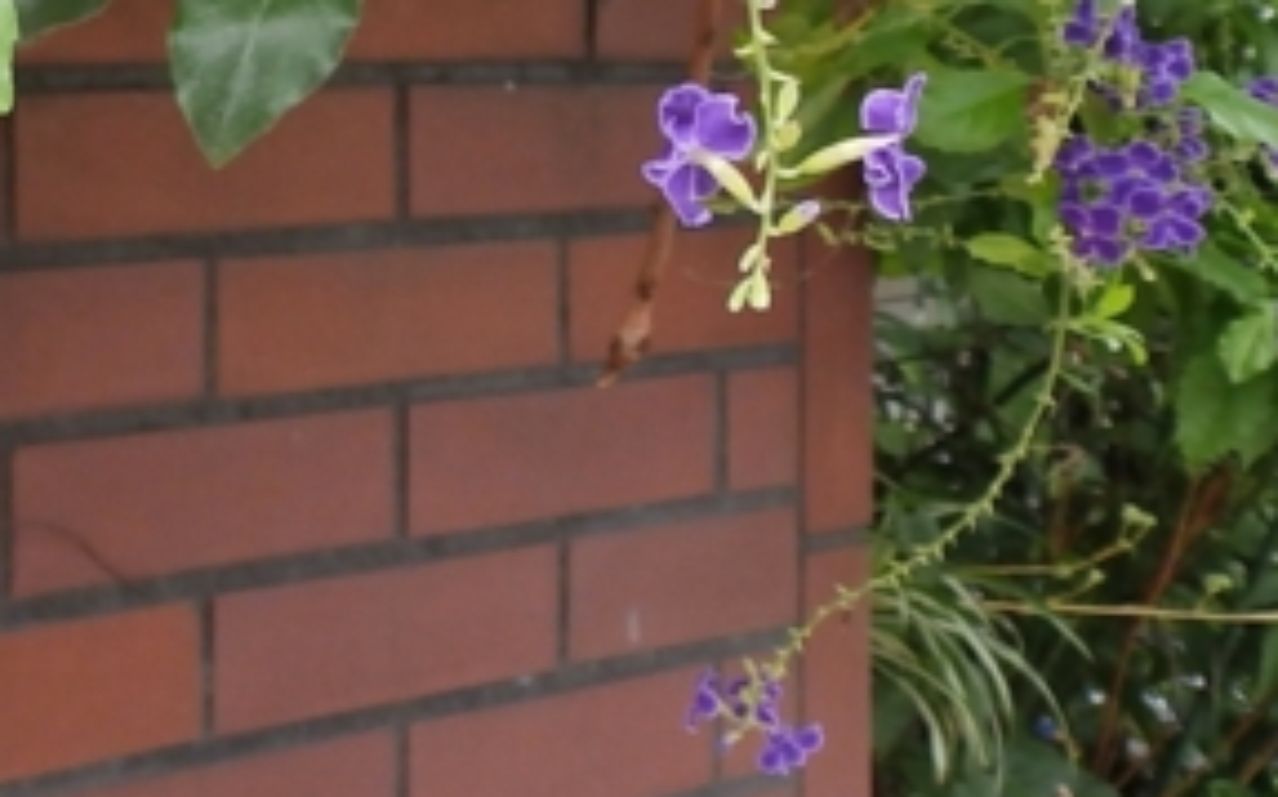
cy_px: 71
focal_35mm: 65
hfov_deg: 30.1
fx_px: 2263
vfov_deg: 19.6
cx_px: 111
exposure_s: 1/80
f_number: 3.4
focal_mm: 4
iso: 80
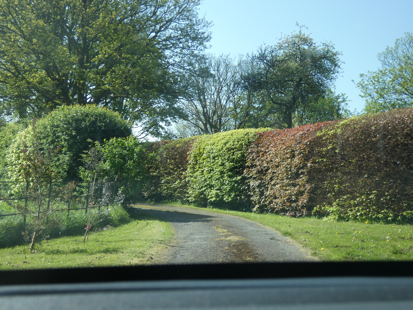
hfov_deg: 38.2
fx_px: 597
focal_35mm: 50
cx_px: 206
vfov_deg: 29.1
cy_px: 155
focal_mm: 9
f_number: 3.9
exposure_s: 1/320
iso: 80
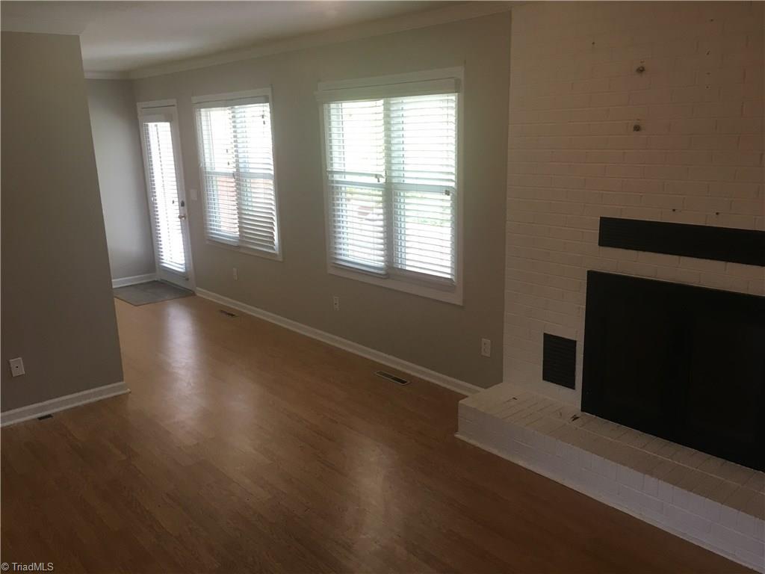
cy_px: 287
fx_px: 641
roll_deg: +1.7
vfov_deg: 48.2
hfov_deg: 61.7
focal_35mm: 29
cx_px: 382
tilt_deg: -12.1
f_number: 2.2
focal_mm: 4.15
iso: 25
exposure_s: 1/30
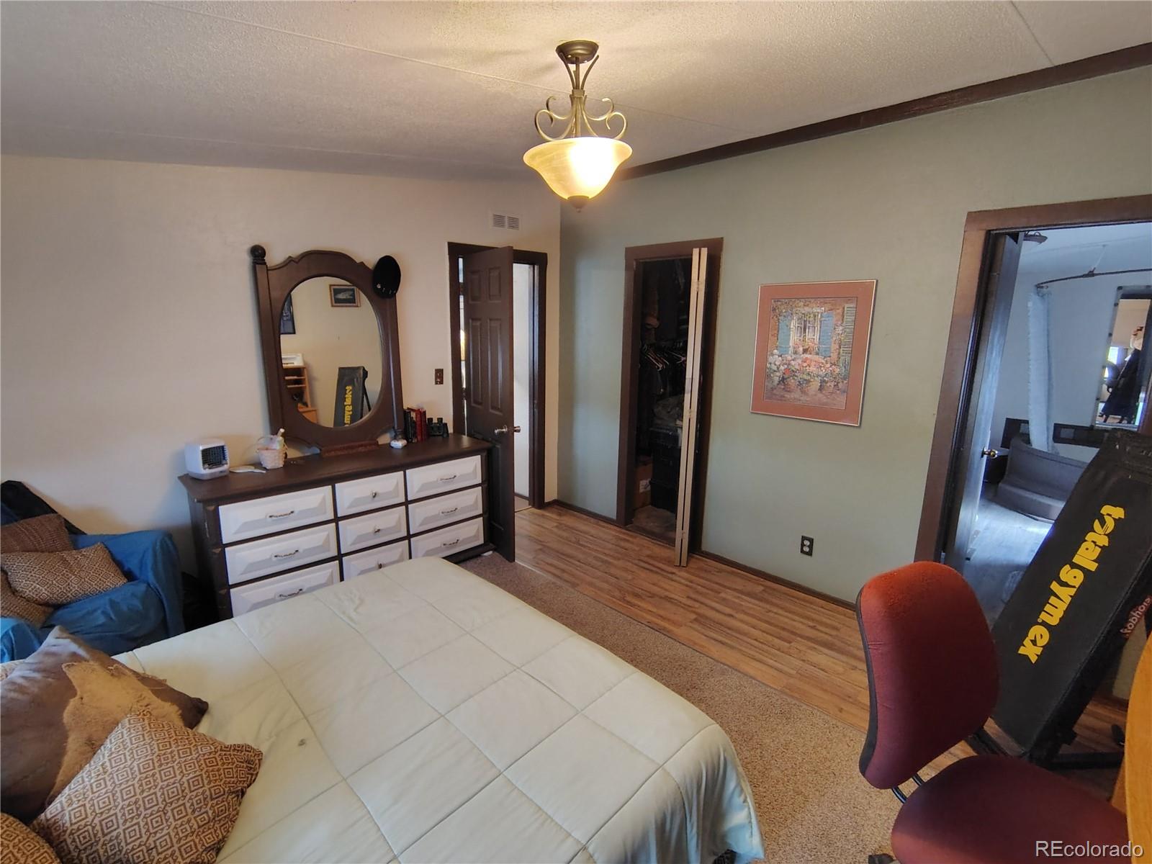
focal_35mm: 16
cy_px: 432
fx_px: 532
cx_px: 576
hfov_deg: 94.5
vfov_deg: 78.1
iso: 968
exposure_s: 1/24
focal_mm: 2.13
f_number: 2.2
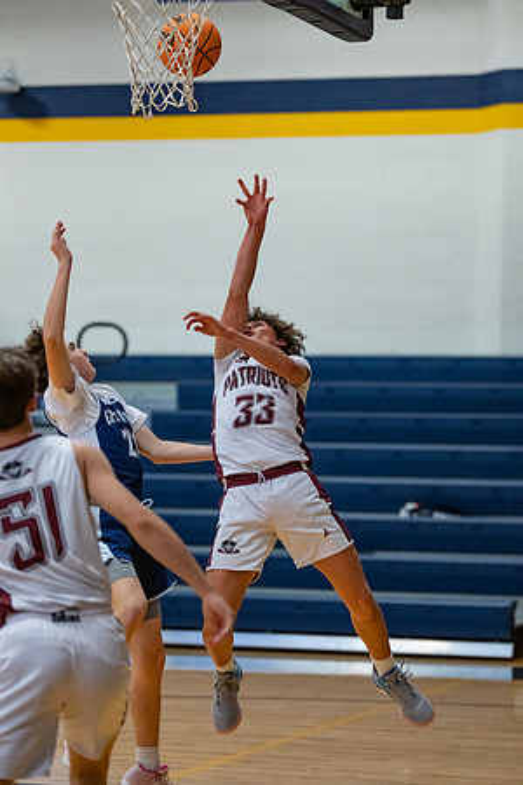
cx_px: 262
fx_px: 2571
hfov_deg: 11.6
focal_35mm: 118
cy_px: 392
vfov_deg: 17.3
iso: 5000
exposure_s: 1/1000
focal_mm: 118
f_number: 2.8
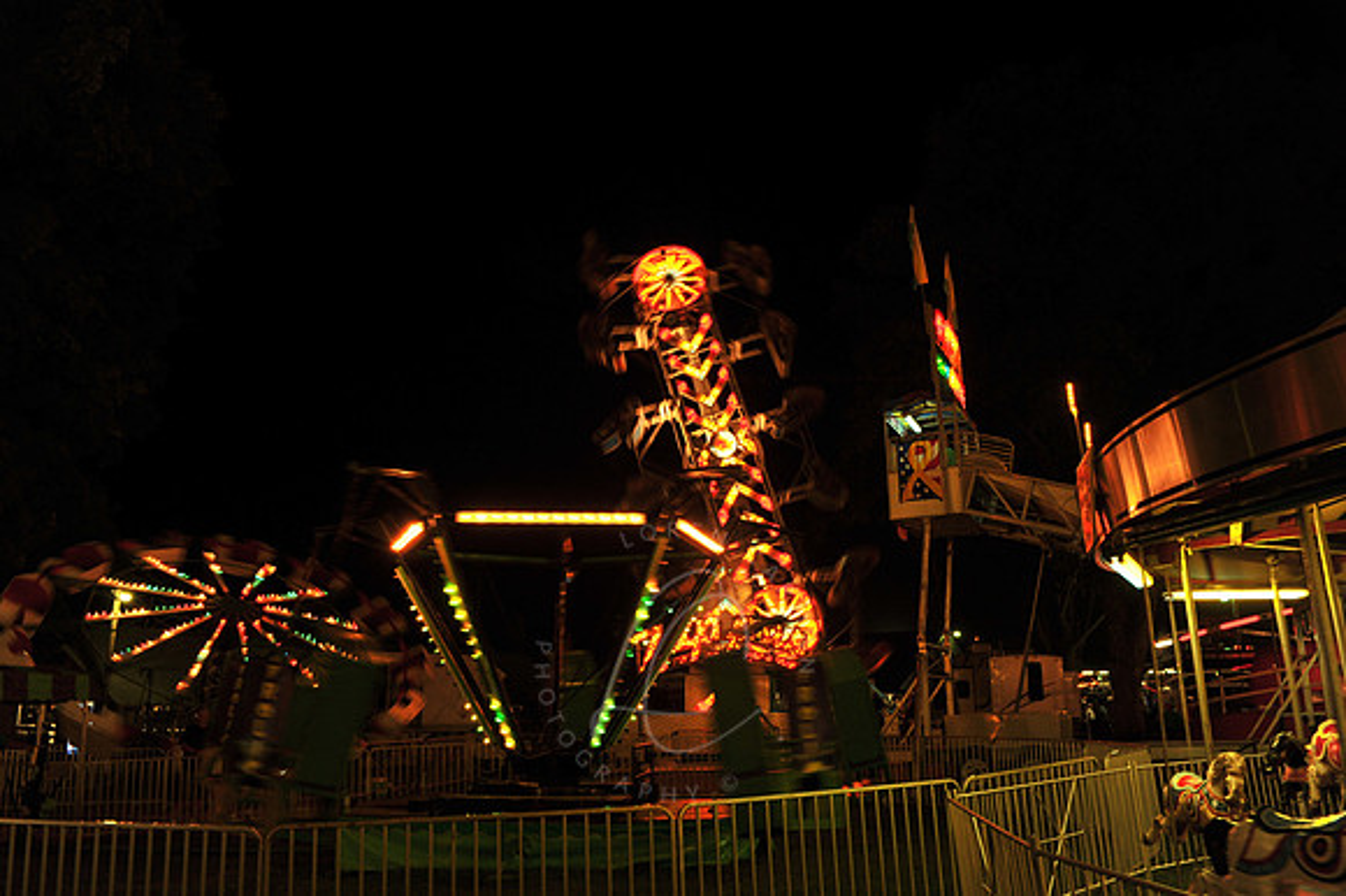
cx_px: 673
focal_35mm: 28
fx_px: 1046
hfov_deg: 65.5
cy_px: 448
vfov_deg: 46.4
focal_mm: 28
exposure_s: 1/15
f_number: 7.1
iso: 500
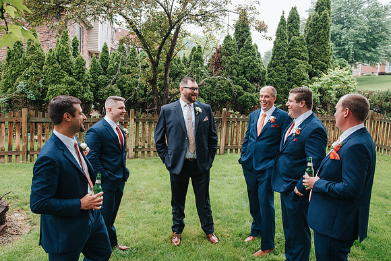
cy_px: 130
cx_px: 196
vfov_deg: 38.0
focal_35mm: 35
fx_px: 379
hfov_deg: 54.6
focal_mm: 34
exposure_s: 1/160
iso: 400
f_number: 6.3
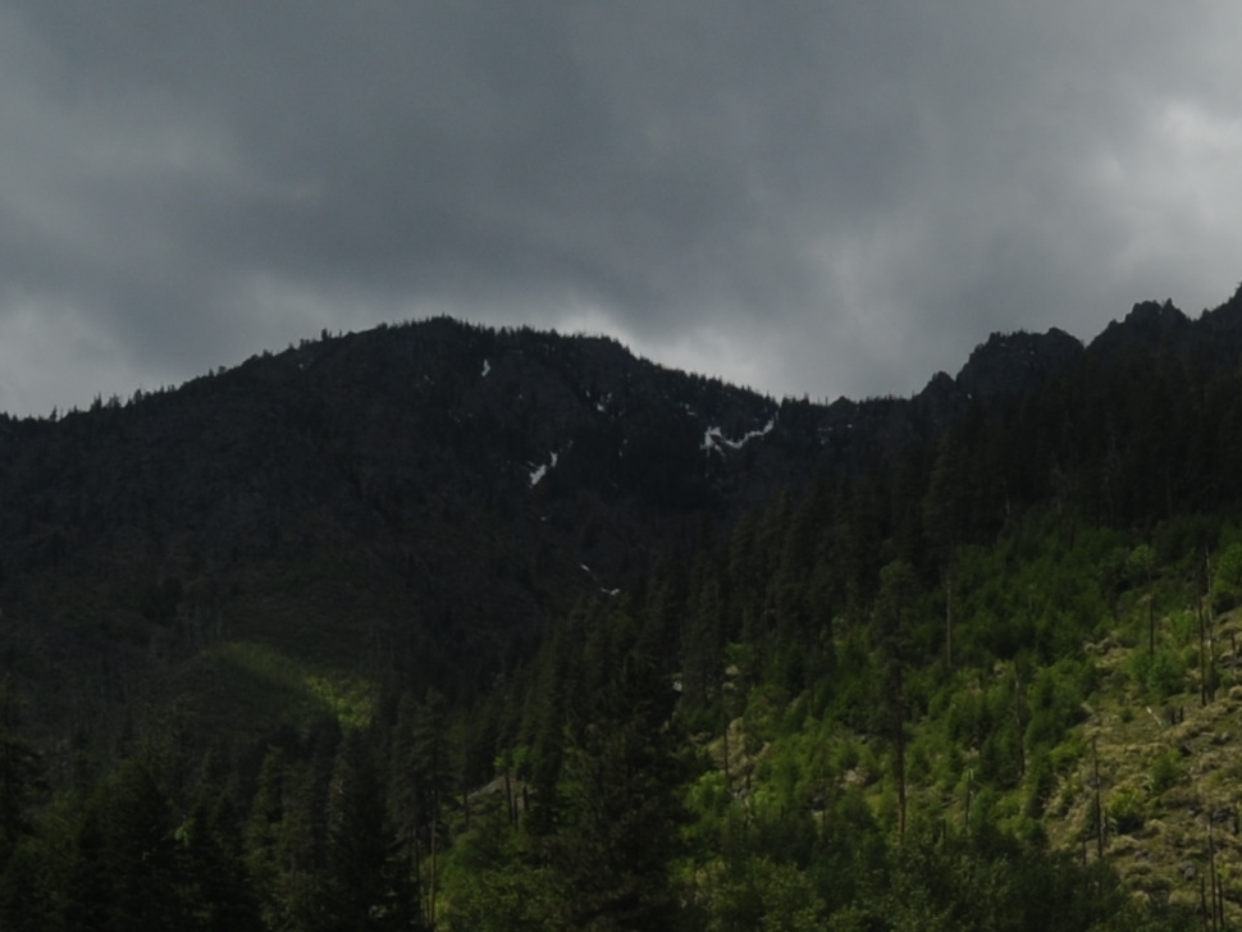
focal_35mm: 59
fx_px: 2117
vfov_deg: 20.8
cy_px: 1424
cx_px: 1204
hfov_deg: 30.7
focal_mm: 14
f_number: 11
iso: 200
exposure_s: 1/500
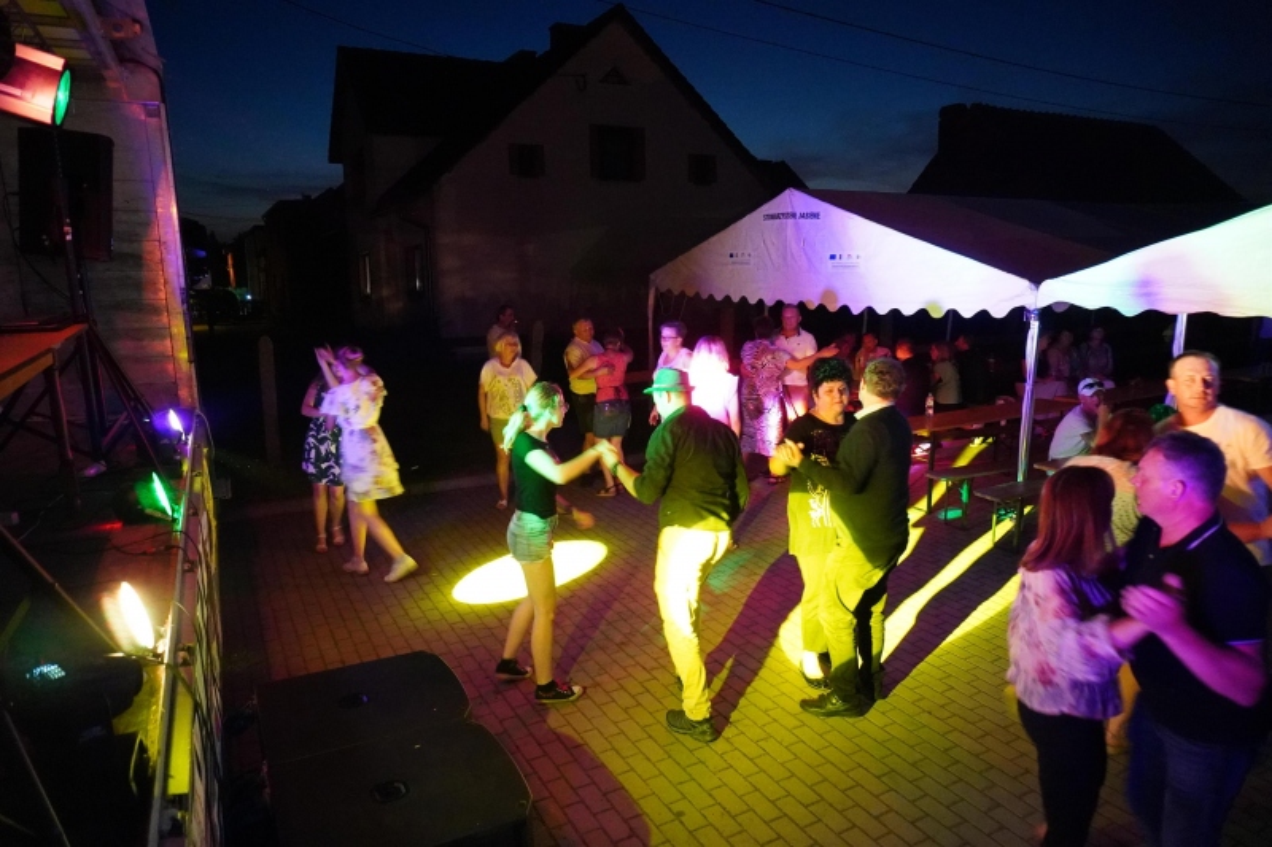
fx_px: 848
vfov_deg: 53.1
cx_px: 636
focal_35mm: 24
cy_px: 424
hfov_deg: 73.8
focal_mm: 16
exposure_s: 1/25
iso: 6400
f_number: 3.5
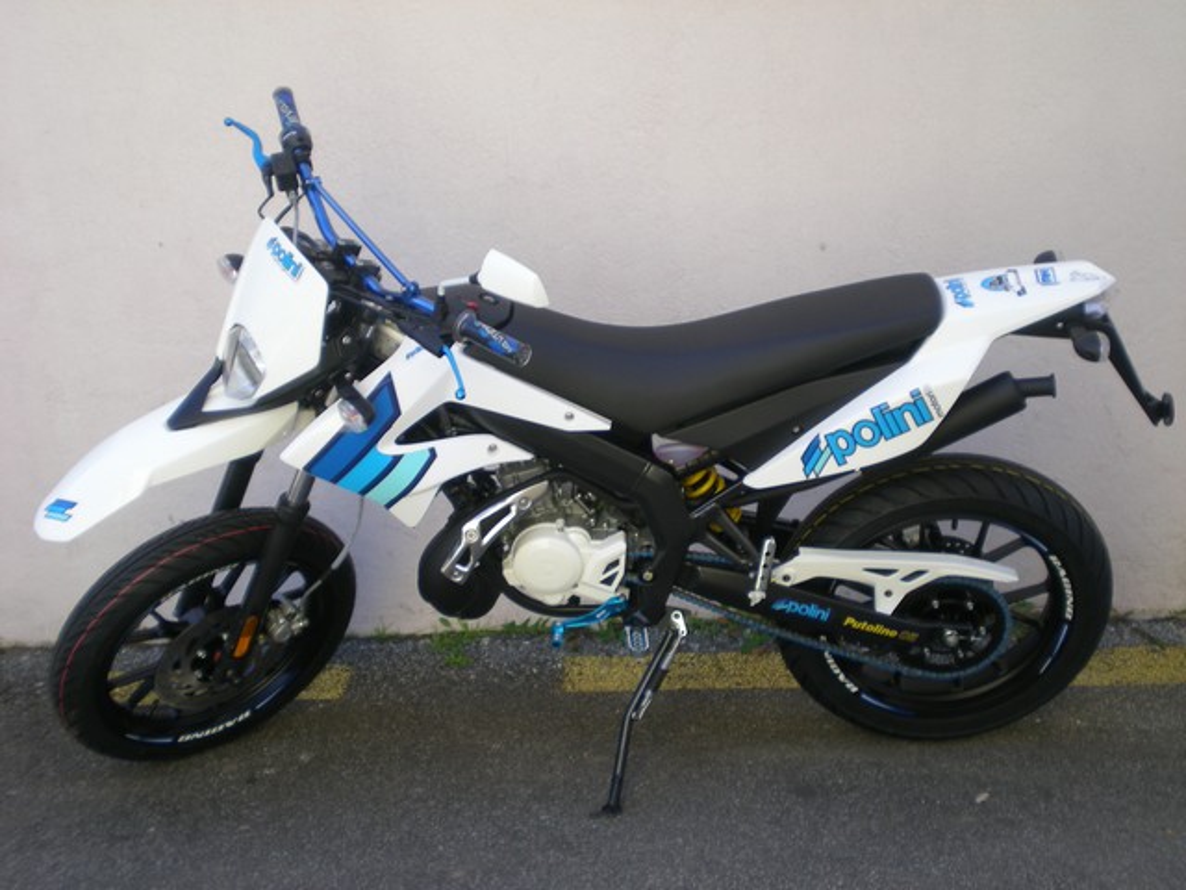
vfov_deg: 32.9
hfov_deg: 42.9
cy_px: 445
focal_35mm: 44
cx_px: 593
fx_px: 1508
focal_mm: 7.4
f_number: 3.5
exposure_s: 1/130
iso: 50
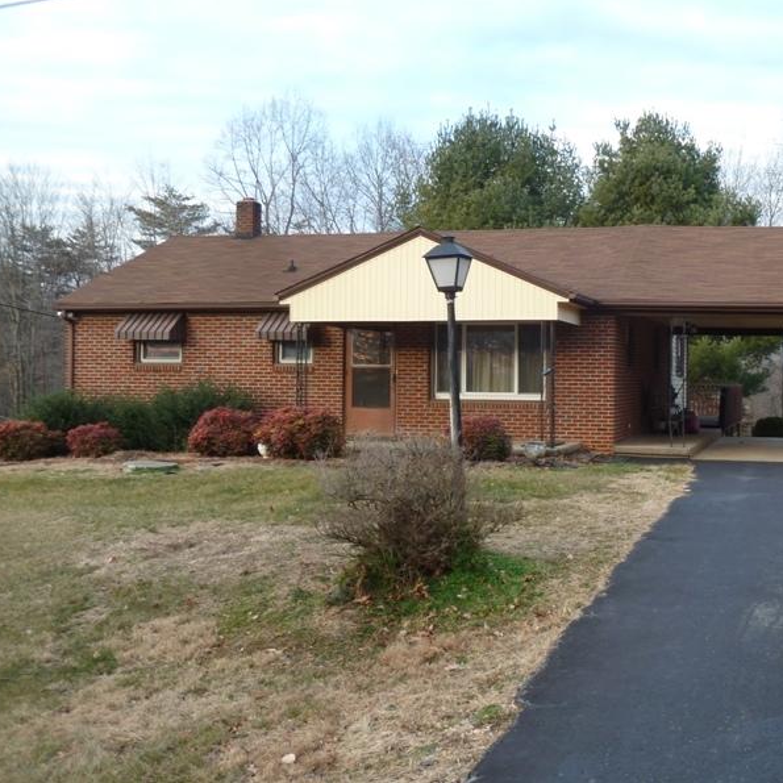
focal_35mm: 44
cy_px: 390
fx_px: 1126
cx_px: 515
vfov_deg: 38.3
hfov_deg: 38.0
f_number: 3.6
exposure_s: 1/50
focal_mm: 6.1
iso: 80
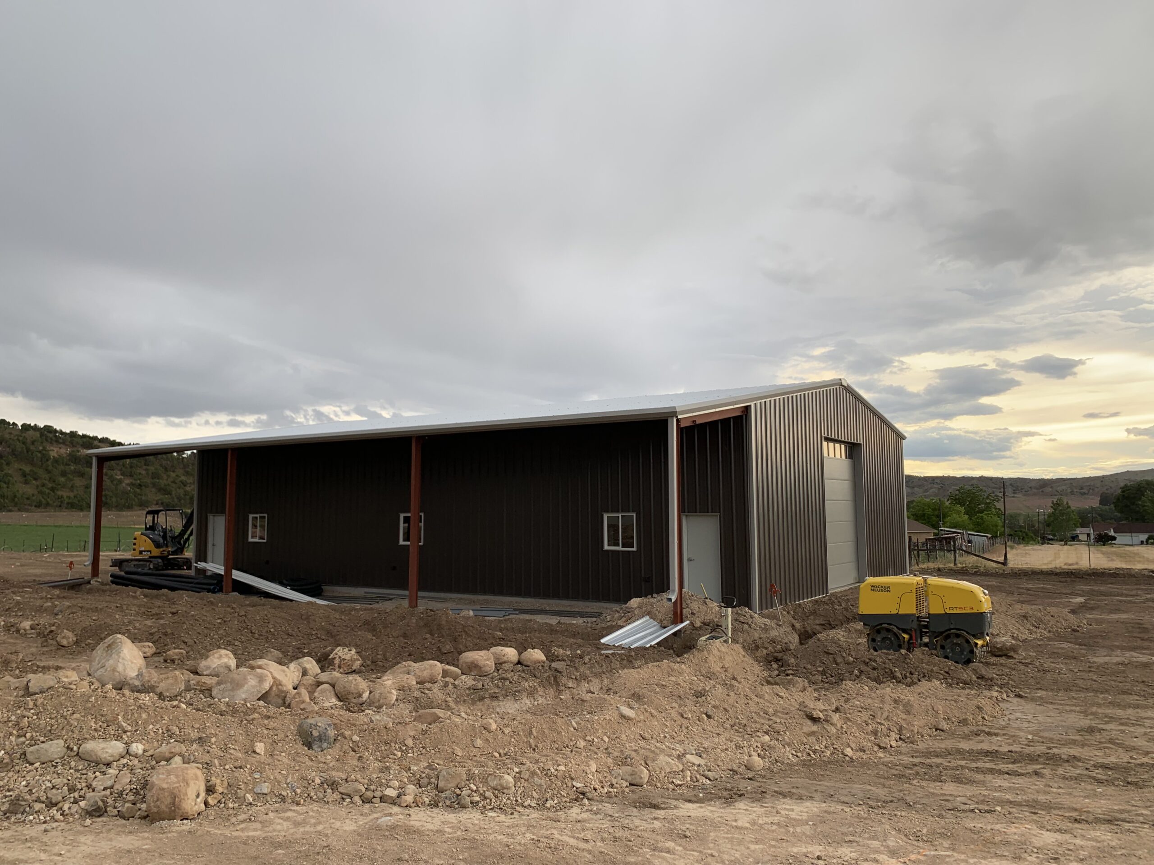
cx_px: 577
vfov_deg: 53.1
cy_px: 432
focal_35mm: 26
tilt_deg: +5.4
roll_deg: +1.0
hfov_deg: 67.3
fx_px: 867
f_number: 1.8
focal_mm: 4.25
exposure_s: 1/333
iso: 25
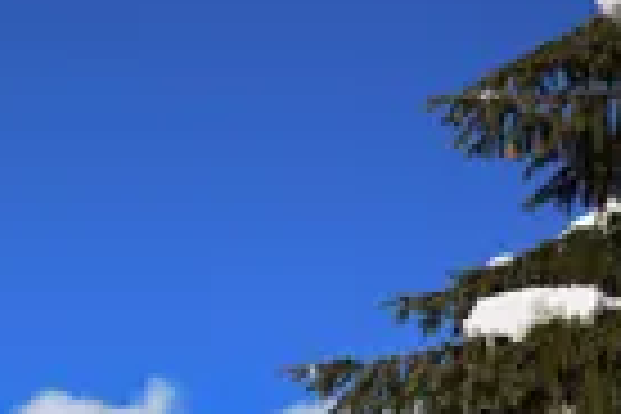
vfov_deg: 11.3
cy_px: 704
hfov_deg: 16.2
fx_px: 1966
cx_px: -338
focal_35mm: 114
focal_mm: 32
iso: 200
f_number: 6.3
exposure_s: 1/500
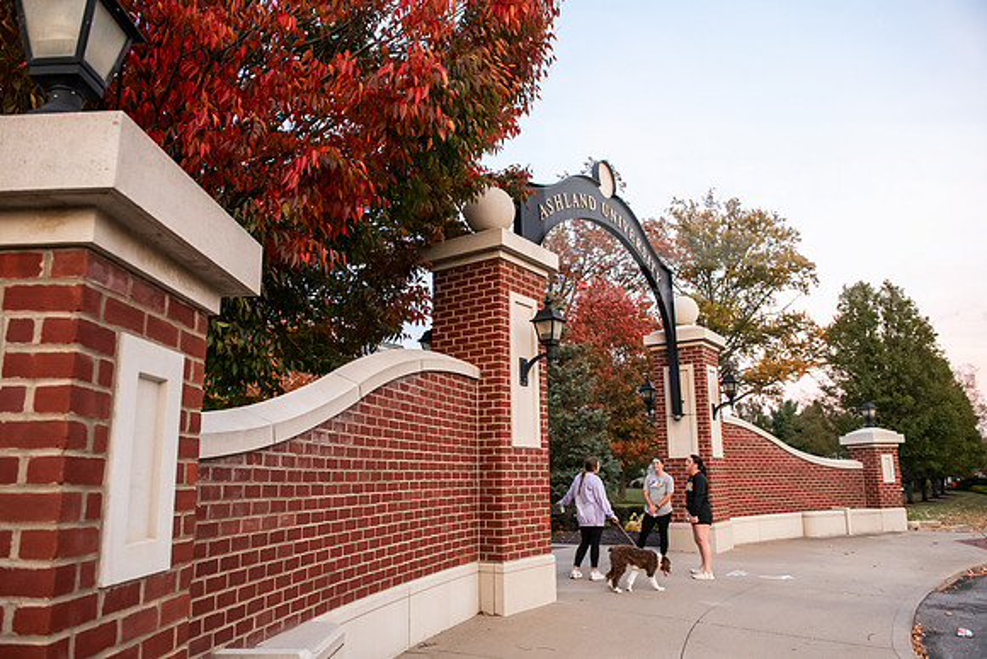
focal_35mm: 26
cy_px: 330
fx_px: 713
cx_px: 494
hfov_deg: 69.4
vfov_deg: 49.6
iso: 1600
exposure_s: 1/200
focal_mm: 26
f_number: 4
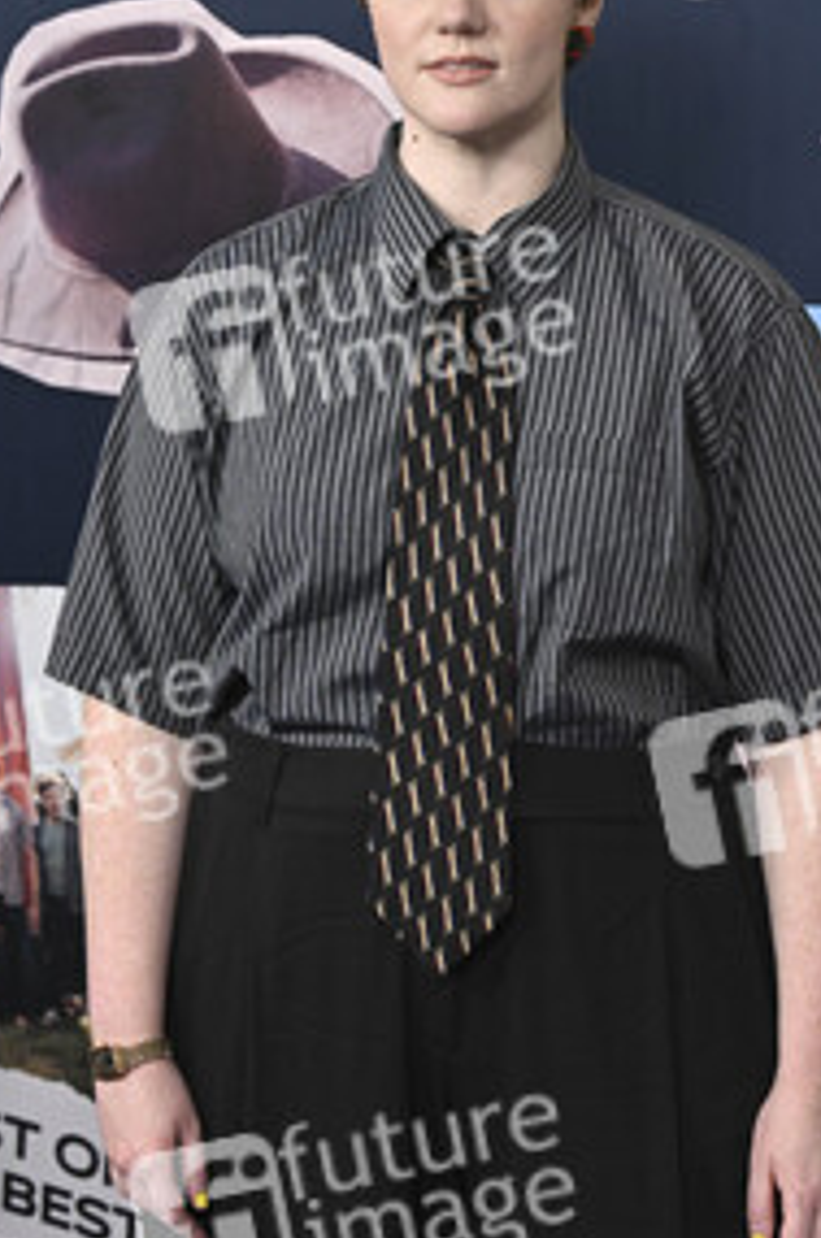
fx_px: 3330
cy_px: 547
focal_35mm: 97
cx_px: 478
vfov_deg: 21.1
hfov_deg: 14.0
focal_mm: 69
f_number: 6.3
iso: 1250
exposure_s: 1/250
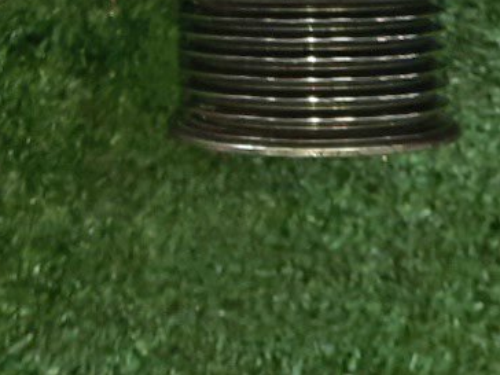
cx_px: 172
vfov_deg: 13.1
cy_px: -361
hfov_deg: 19.8
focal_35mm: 99
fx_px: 1430
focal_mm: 4.6
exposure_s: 1/50
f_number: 2
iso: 97
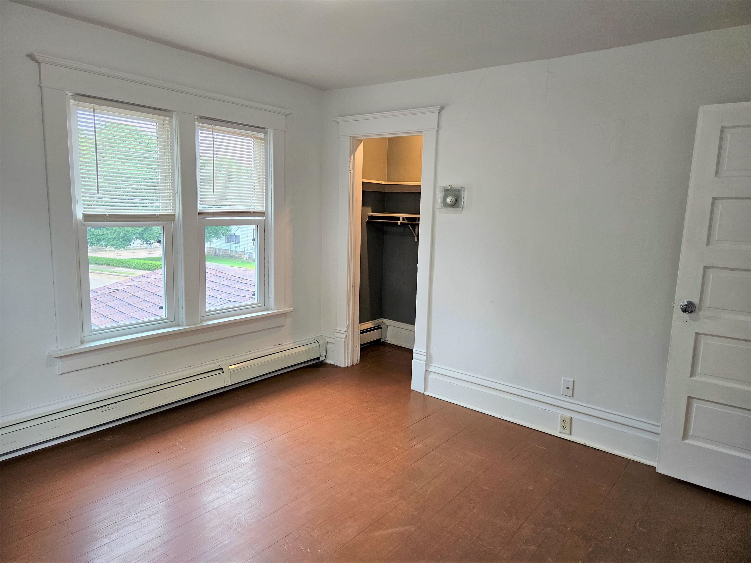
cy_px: 282
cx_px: 376
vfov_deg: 58.9
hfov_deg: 73.9
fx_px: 499
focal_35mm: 23
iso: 160
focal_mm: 5.4
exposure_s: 1/120
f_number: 1.8
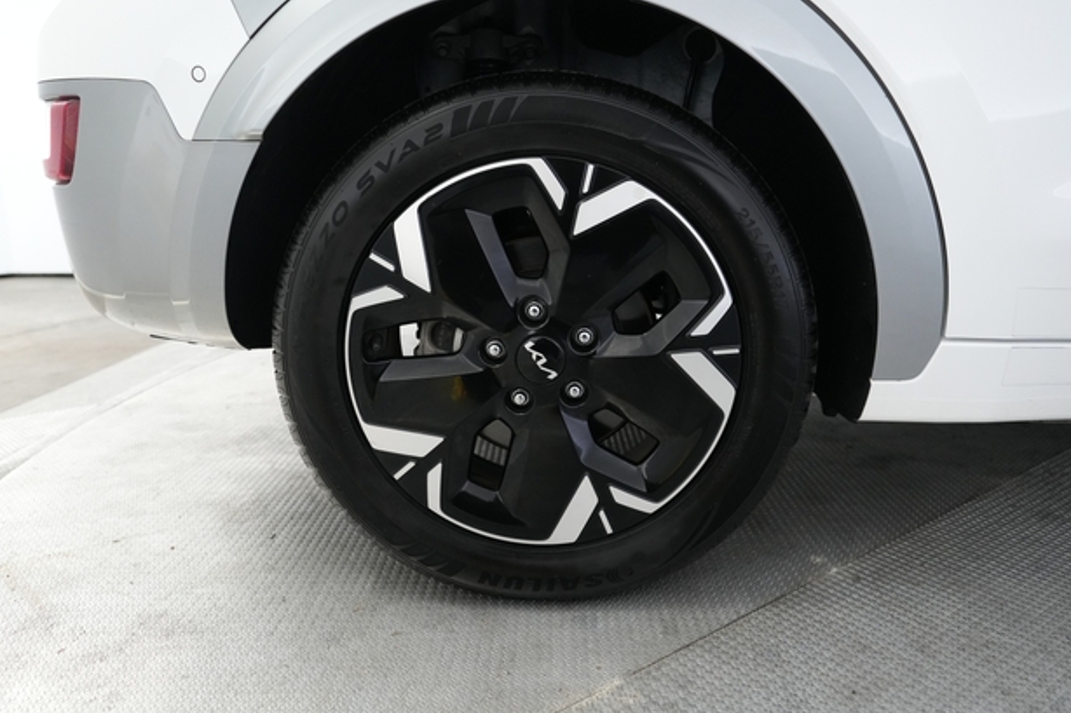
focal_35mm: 25
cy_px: 350
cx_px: 553
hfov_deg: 71.5
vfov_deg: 51.3
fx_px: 744
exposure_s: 1/160
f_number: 2.8
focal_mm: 24
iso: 4000
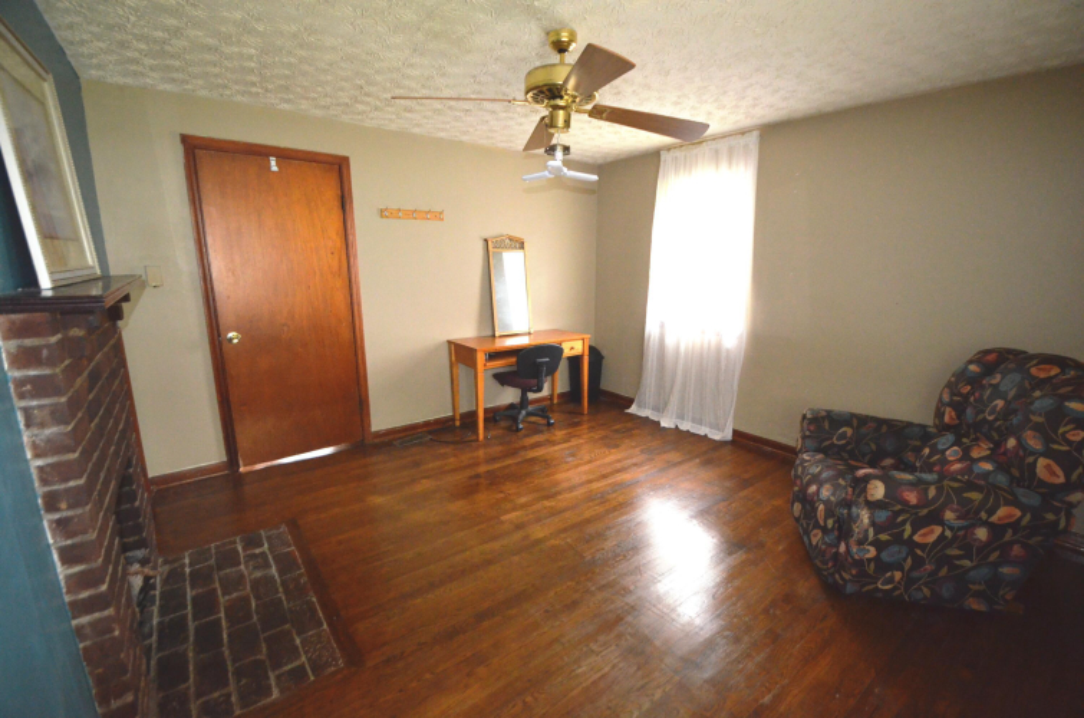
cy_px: 359
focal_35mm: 15
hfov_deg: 100.5
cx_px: 542
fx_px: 451
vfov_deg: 77.1
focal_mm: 10
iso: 3200
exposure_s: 1/60
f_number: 3.5
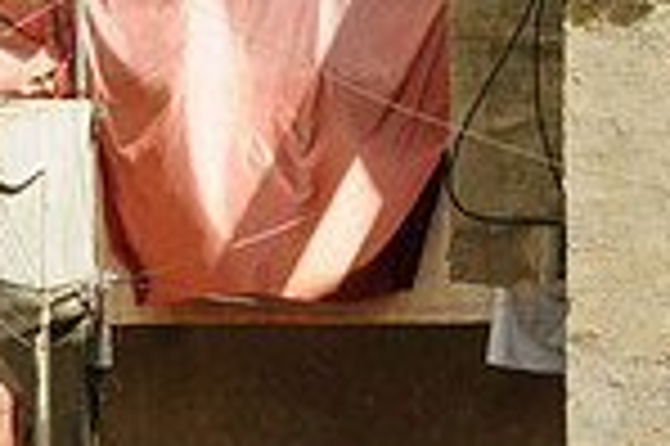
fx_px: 8124
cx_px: -13
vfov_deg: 3.1
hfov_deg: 4.7
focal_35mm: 437
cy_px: 345
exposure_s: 1/500
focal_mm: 75
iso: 400
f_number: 11
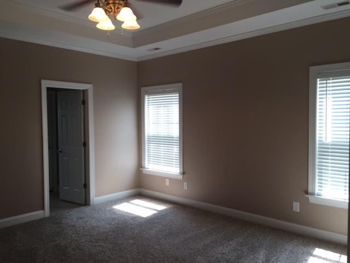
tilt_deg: -1.7
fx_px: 293
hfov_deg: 61.7
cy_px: 132
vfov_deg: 48.2
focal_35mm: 29
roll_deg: +0.2
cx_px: 175
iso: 32
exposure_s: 1/60
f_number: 2.2
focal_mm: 4.15
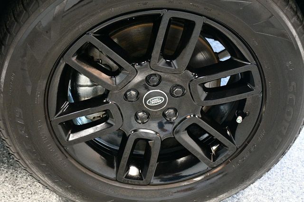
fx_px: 565
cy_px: 101
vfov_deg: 20.3
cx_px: 152
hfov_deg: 30.1
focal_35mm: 67
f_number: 4.5
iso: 7200
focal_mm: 45
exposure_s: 1/60
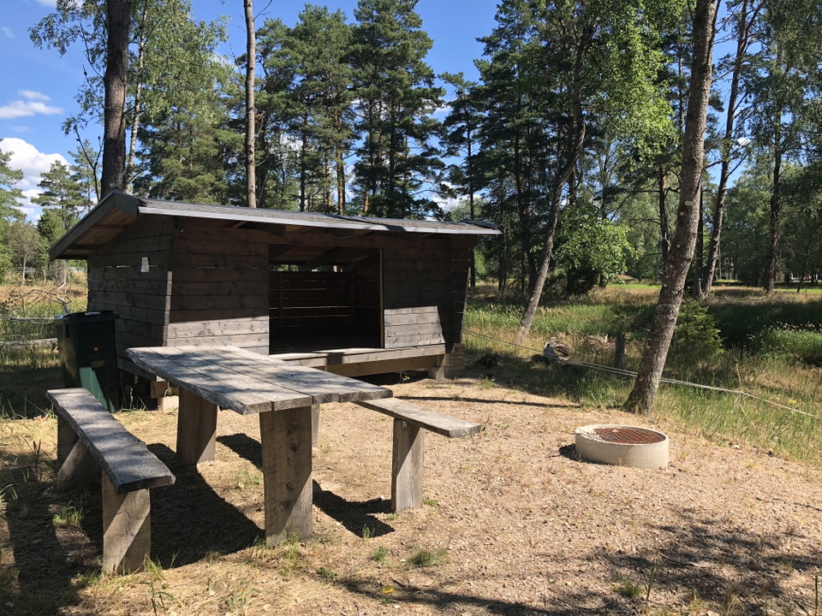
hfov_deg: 63.4
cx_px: 411
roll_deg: +0.2
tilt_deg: -2.3
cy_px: 308
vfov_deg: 49.7
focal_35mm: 28
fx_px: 665
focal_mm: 3.99
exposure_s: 1/750
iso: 20
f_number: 1.8
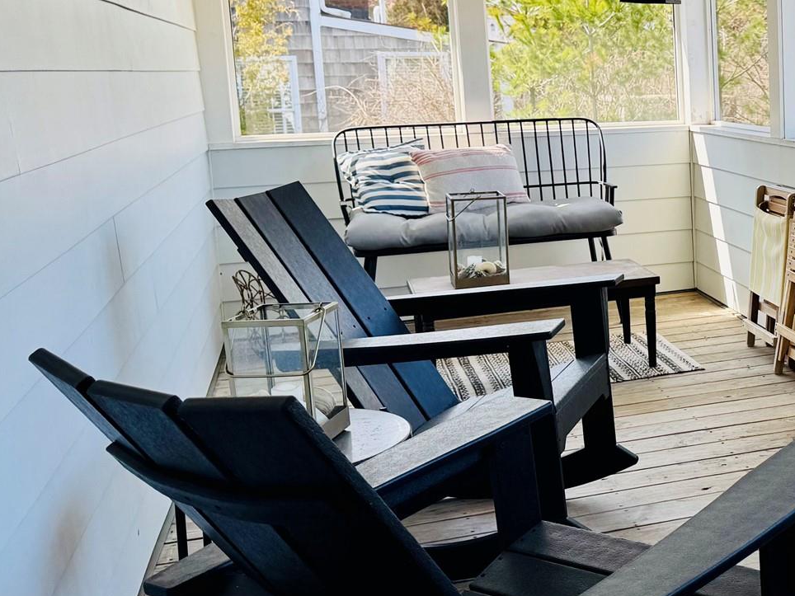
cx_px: 826
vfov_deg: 28.5
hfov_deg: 33.7
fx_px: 1171
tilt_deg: -8.1
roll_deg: +1.5
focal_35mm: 51
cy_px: 223
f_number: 1.78
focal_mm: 6.76
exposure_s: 1/439
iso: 80
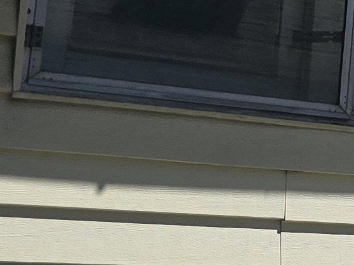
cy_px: 48
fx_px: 1687
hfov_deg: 9.4
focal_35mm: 165
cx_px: 1063
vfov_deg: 9.0
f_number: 1.7
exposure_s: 1/1222
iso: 12
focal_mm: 6.3
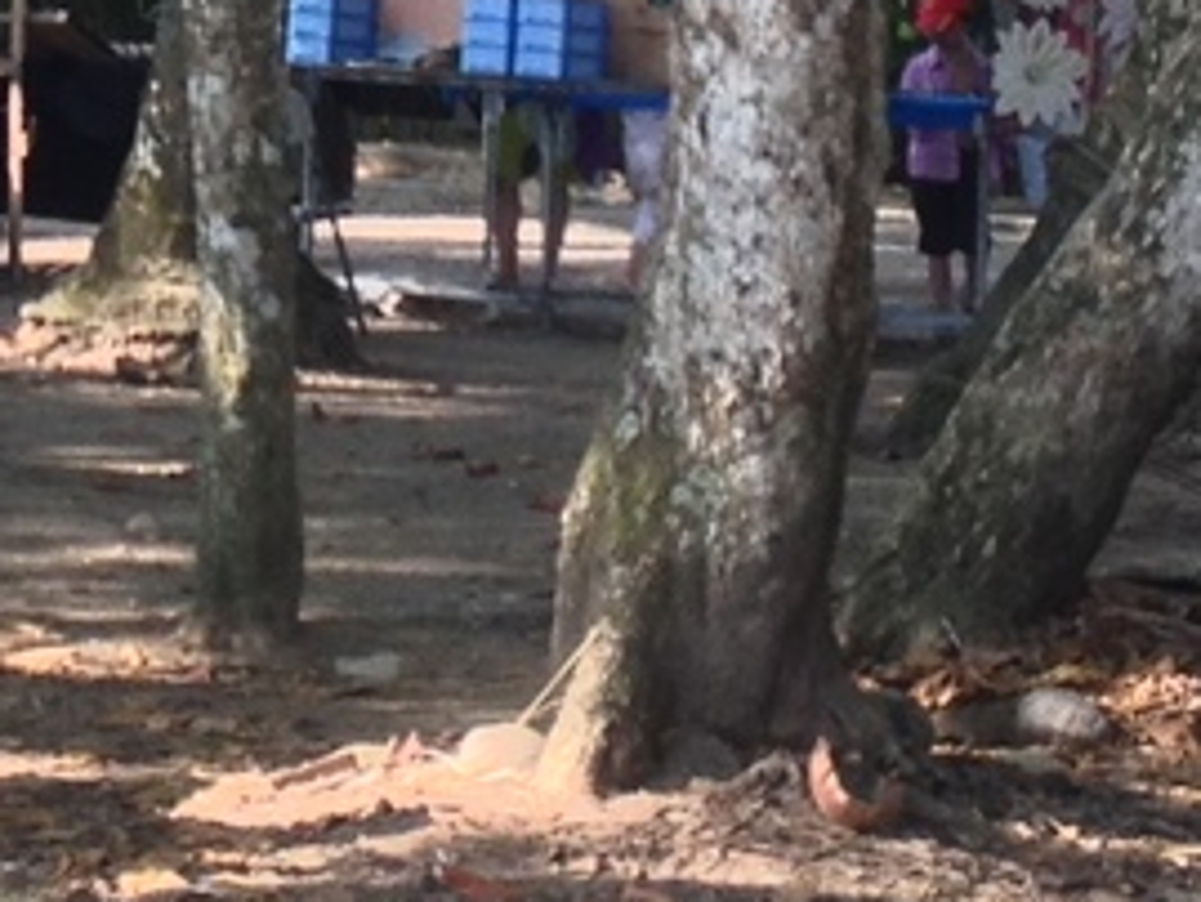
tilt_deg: +1.4
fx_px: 7220
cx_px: -214
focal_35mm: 208
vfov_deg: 7.0
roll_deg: -0.4
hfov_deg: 9.4
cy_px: -692
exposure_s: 1/139
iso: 50
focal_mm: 4.28
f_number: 2.4
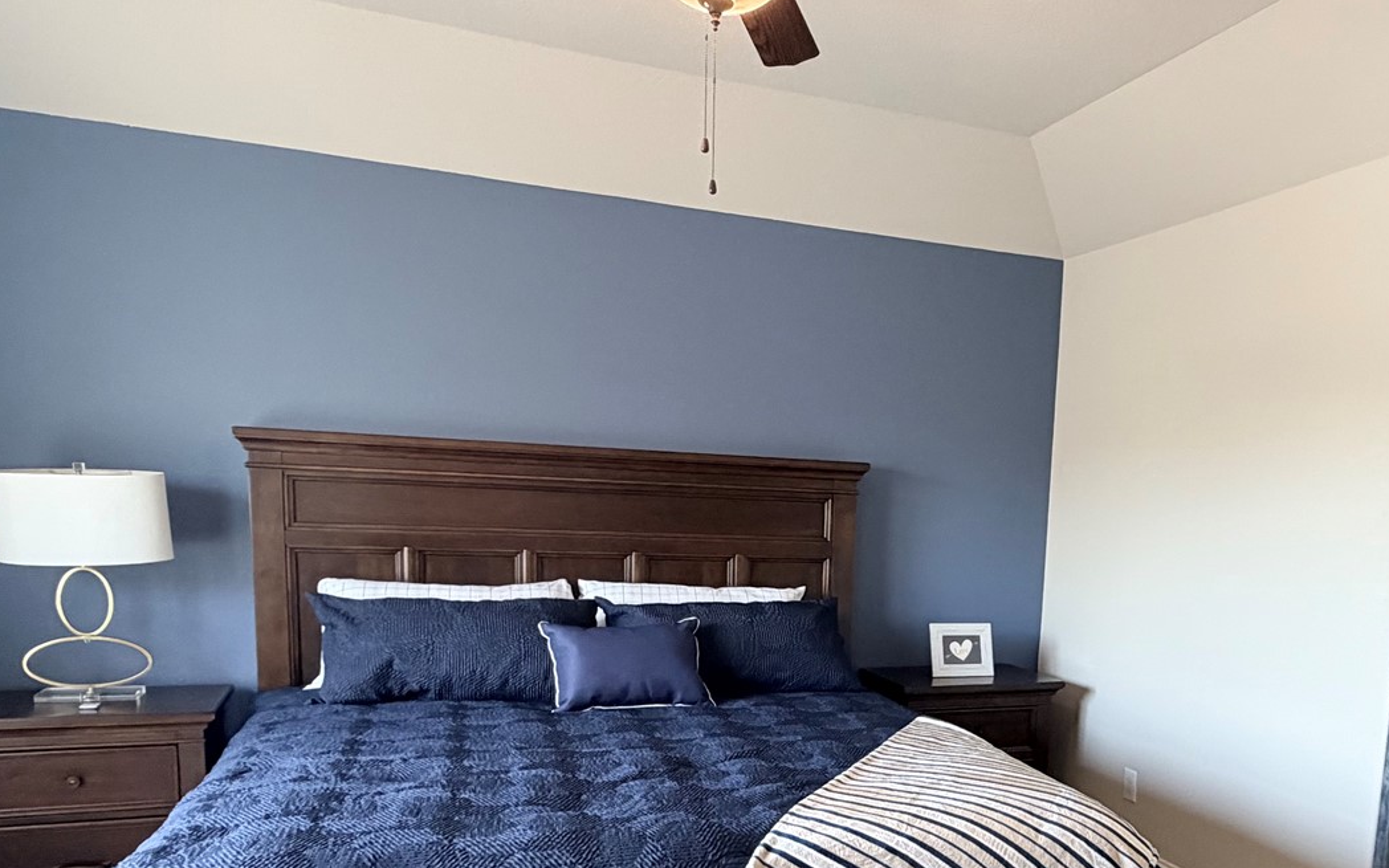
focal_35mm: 29
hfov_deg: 63.4
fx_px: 1098
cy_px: 657
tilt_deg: -9.0
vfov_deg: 41.8
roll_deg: -1.9
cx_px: 899
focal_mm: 2.22
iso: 250
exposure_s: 1/60
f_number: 2.2
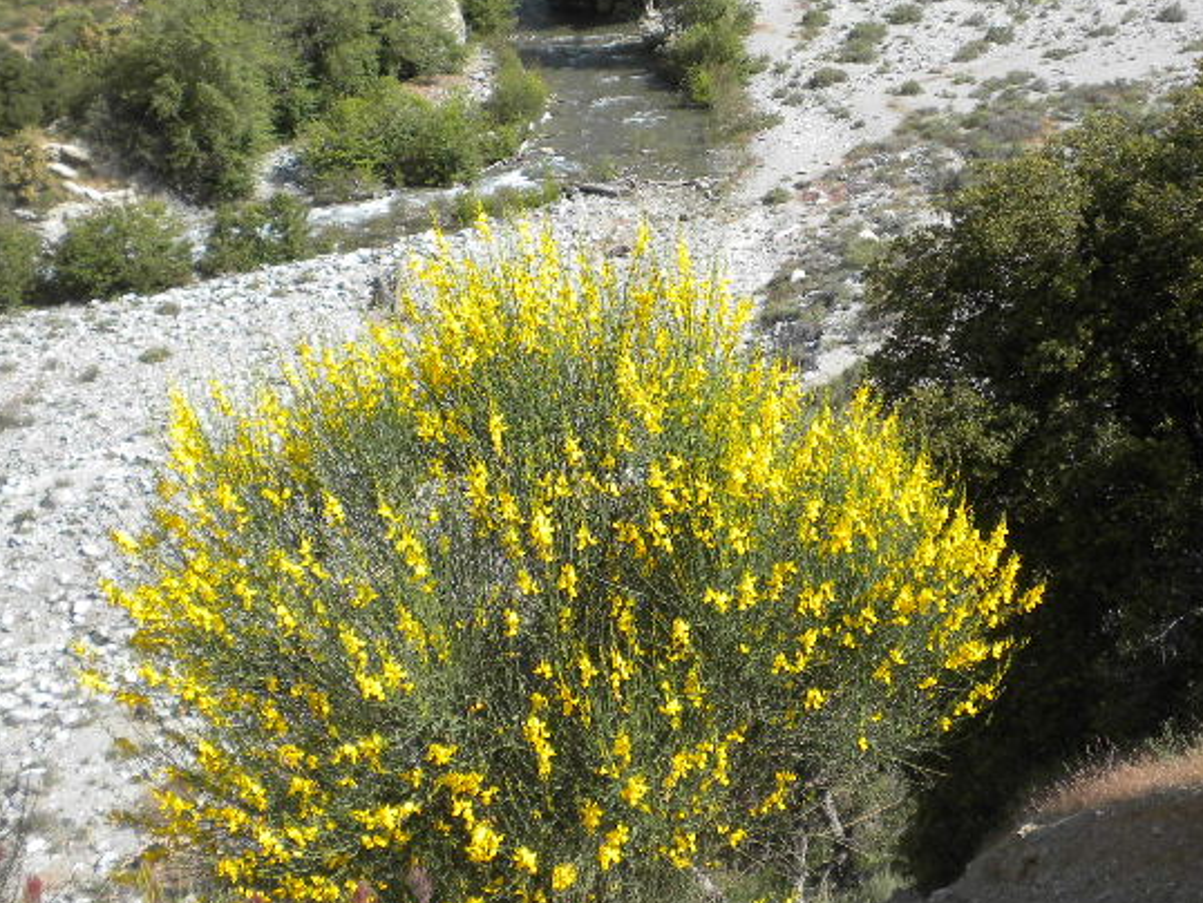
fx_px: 1912
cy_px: 317
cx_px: 738
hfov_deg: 34.8
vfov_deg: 26.5
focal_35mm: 55
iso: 64
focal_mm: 6.6
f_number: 3.5
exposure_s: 1/430
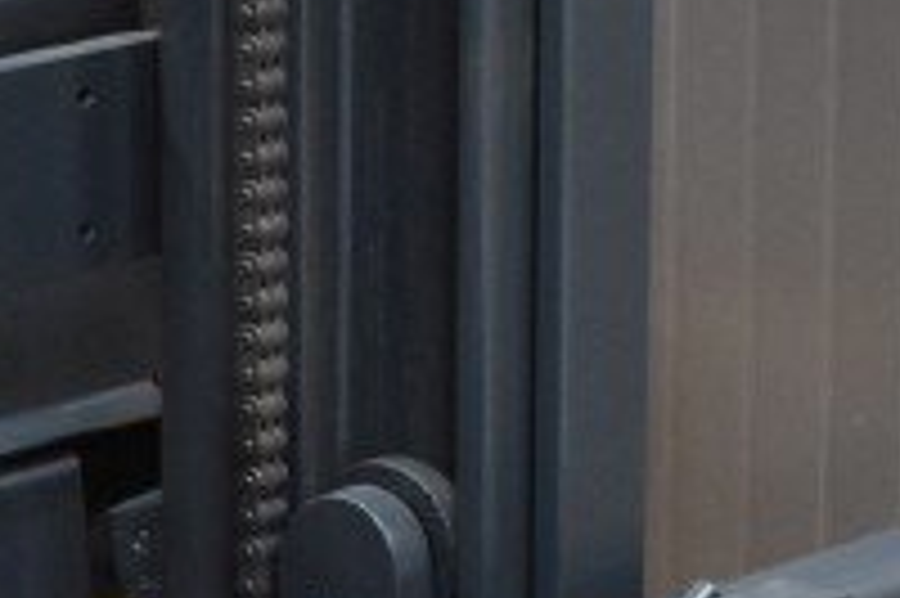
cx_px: 198
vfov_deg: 4.8
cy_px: 1151
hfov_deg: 7.4
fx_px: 6969
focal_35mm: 279
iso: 1600
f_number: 5
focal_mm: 31
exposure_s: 1/40
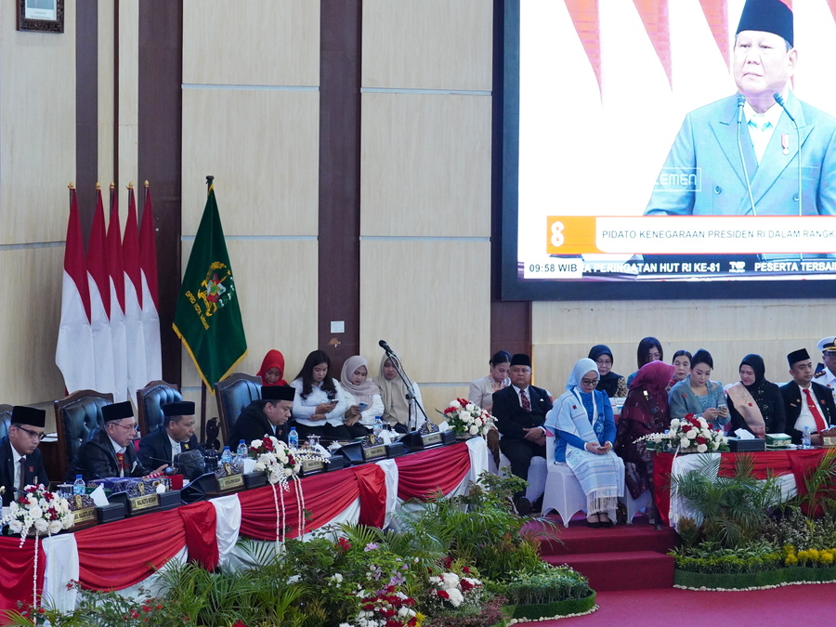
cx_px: 381
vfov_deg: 12.5
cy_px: 305
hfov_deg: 16.5
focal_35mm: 119
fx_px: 2874
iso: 3200
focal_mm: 70
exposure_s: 1/160
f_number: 3.2
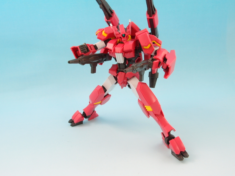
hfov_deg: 56.8
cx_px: 118
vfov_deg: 44.2
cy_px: 88
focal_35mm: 32
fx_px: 217
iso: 100
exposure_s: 1
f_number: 8
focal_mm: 6.87
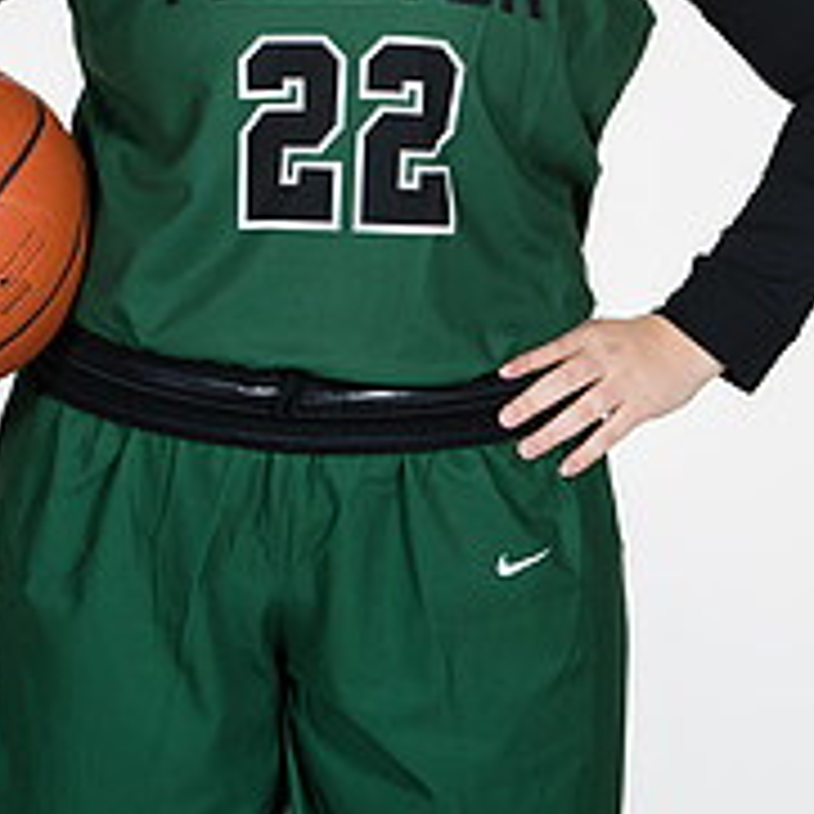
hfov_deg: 4.8
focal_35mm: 368
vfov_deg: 4.7
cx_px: 351
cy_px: -144
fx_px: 9790
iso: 200
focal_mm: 116
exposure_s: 1/160
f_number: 6.3
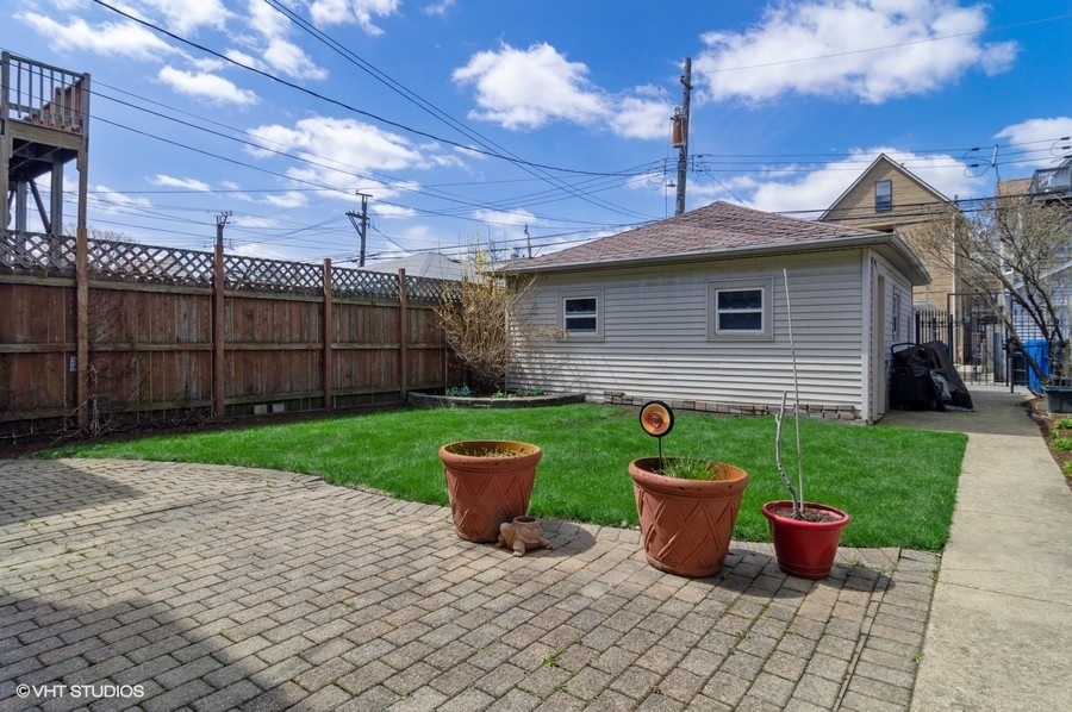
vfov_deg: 67.3
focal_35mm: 18
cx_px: 536
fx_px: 535
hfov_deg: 90.1
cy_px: 356
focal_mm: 12
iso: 200
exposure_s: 1/500
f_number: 8
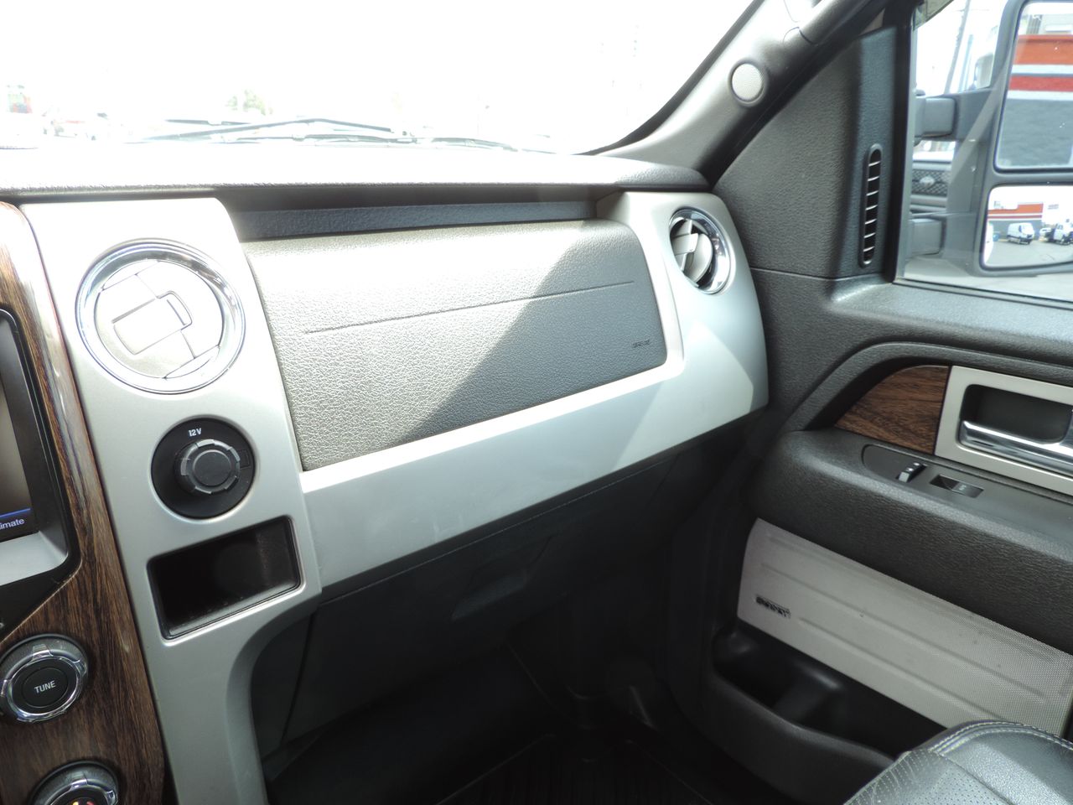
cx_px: 536
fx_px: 744
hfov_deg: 71.6
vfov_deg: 56.8
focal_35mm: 24
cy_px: 402
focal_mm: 4.3
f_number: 3
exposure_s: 1/40
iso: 80
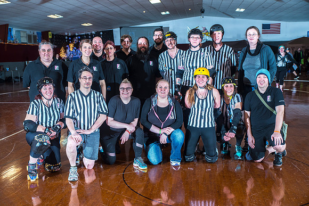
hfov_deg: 46.4
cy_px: 103
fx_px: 361
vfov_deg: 31.9
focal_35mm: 42
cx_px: 154
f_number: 4.5
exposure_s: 1/160
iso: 800
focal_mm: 42
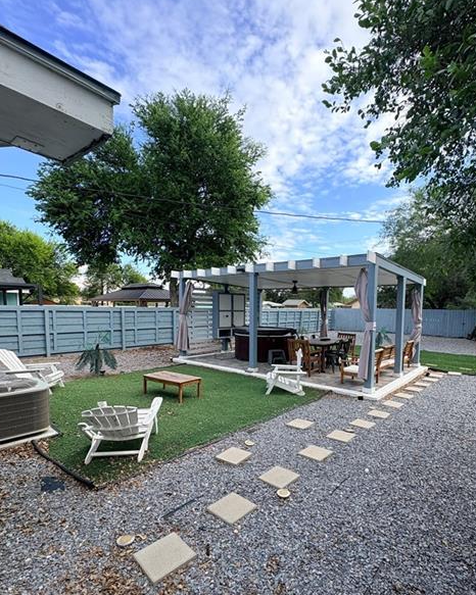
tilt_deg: -3.8
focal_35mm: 18
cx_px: 278
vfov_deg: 86.0
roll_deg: -1.1
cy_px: 334
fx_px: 317
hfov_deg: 73.2
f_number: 2.2
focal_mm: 2.22
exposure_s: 1/779
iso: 50
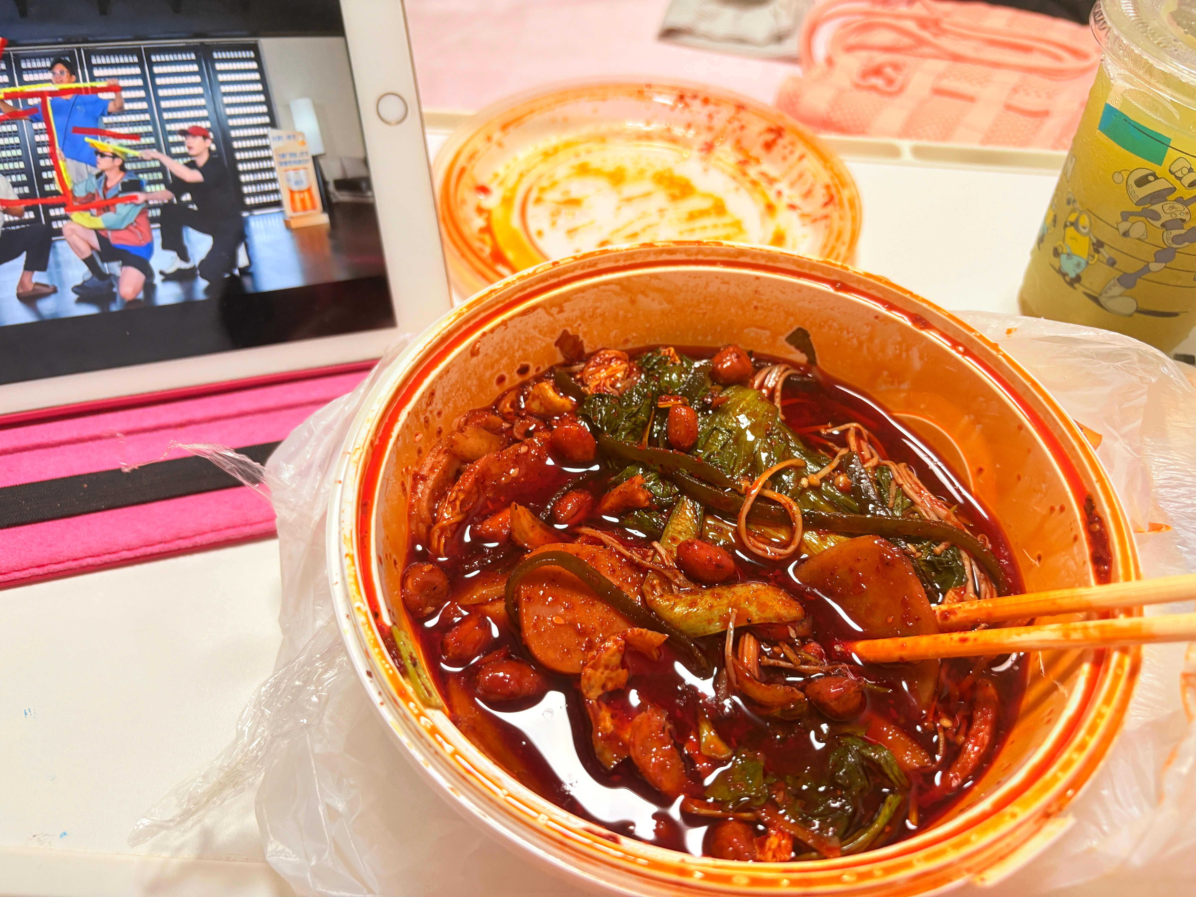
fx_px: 898
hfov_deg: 67.3
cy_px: 448
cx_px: 598
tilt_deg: -49.2
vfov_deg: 53.1
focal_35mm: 26
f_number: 1.6
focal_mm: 5.96
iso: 125
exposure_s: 1/50
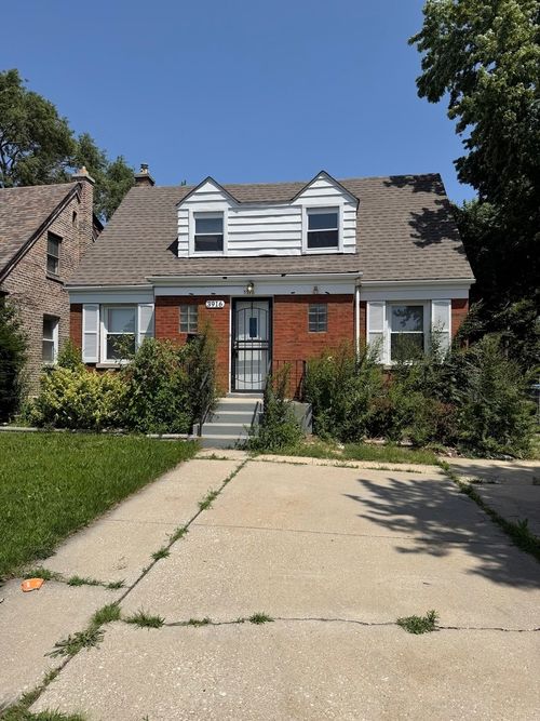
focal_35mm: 24
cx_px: 270
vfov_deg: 71.6
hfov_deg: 56.8
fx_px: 499
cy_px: 360
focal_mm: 6.76
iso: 80
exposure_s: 1/6711
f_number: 1.78
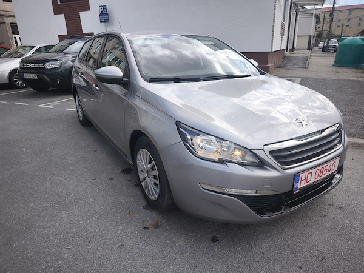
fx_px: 242
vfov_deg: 58.9
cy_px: 136
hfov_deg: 73.9
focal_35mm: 23
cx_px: 182
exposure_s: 1/986
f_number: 1.6
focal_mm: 6.57
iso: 50
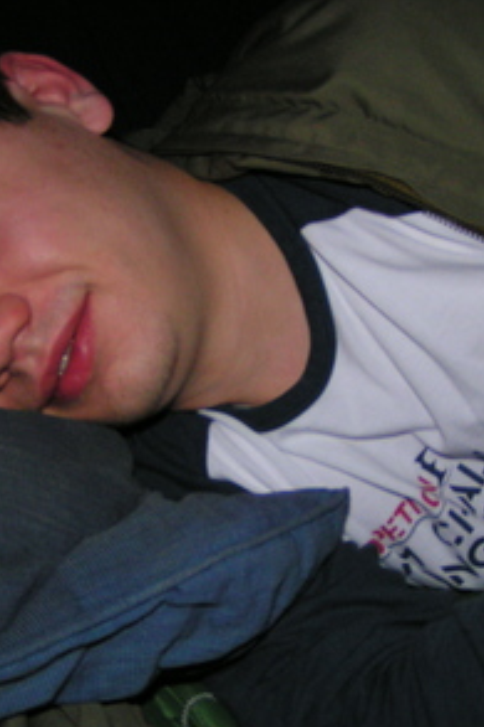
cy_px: 370
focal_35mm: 54
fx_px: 1090
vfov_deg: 36.9
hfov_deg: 25.0
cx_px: 236
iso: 200
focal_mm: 5.8
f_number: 2.8
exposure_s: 1/40
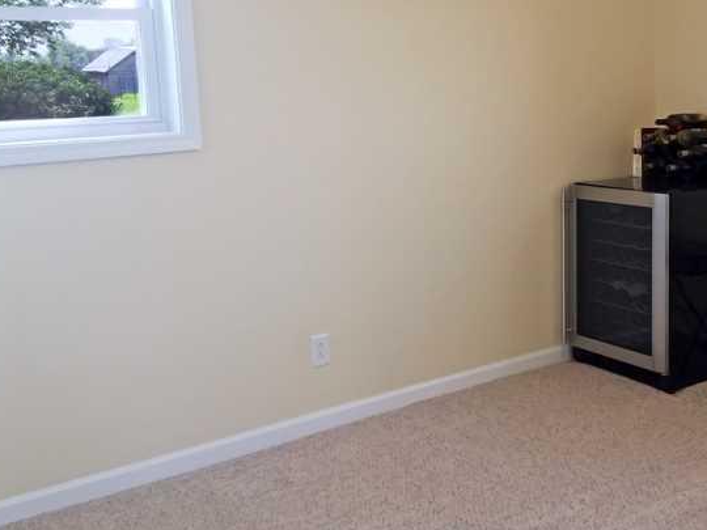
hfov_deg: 43.1
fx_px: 878
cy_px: 182
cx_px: 487
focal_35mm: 43
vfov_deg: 33.3
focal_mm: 4.15
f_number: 2.2
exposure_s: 1/40
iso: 32
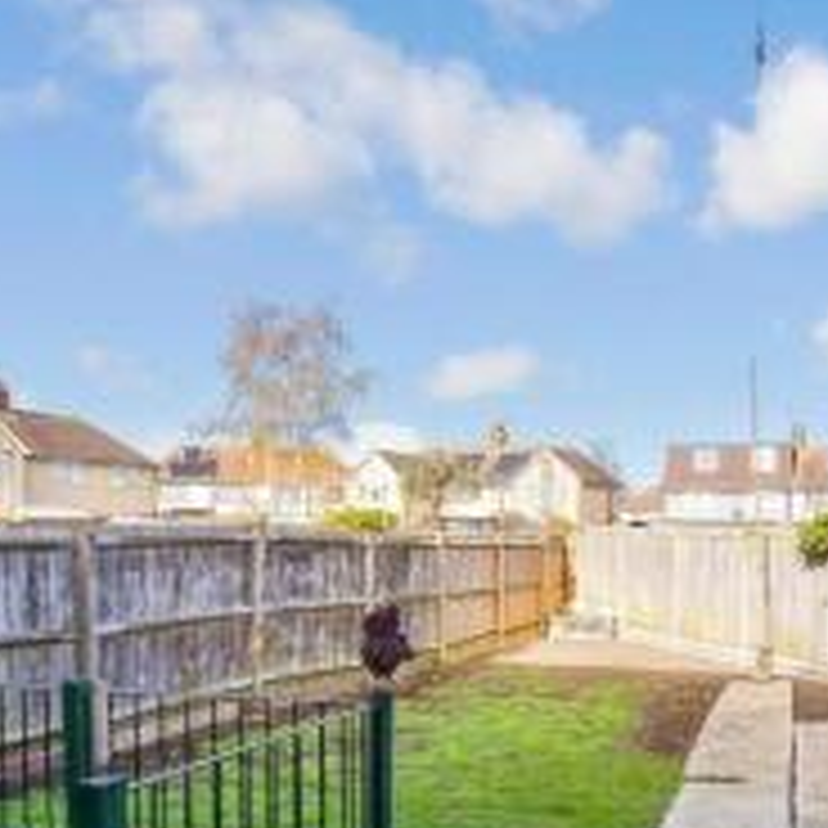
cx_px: 675
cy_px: 529
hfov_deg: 46.8
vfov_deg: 49.2
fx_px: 893
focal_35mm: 33
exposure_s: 1/250
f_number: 8
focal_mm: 10
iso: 160
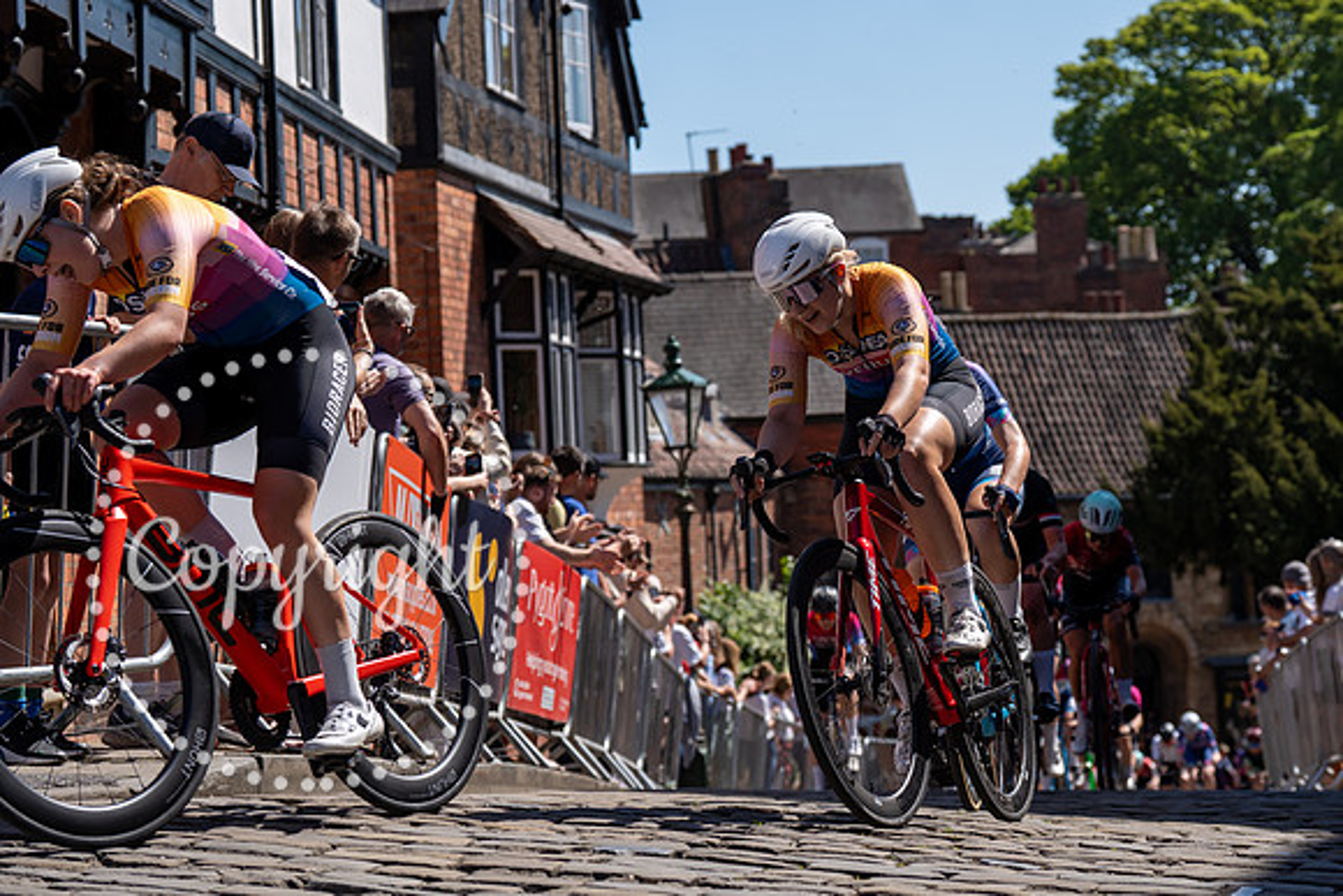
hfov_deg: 23.6
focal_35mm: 86
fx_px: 3205
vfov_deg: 15.9
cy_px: 346
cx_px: 824
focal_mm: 70
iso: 100
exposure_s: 1/1600
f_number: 4
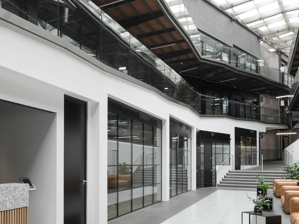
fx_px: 276
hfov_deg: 55.2
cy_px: 108
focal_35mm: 32
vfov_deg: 44.2
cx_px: 91
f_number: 10
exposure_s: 1/125
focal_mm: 14
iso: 1000
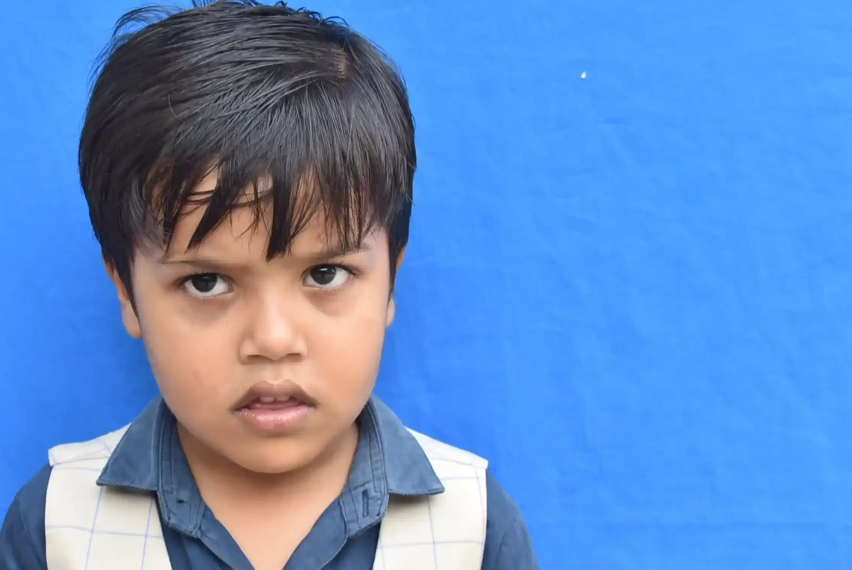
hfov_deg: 29.5
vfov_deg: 20.0
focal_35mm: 68
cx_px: 303
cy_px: 350
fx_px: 1611
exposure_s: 1/80
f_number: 6.3
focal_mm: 34
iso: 500
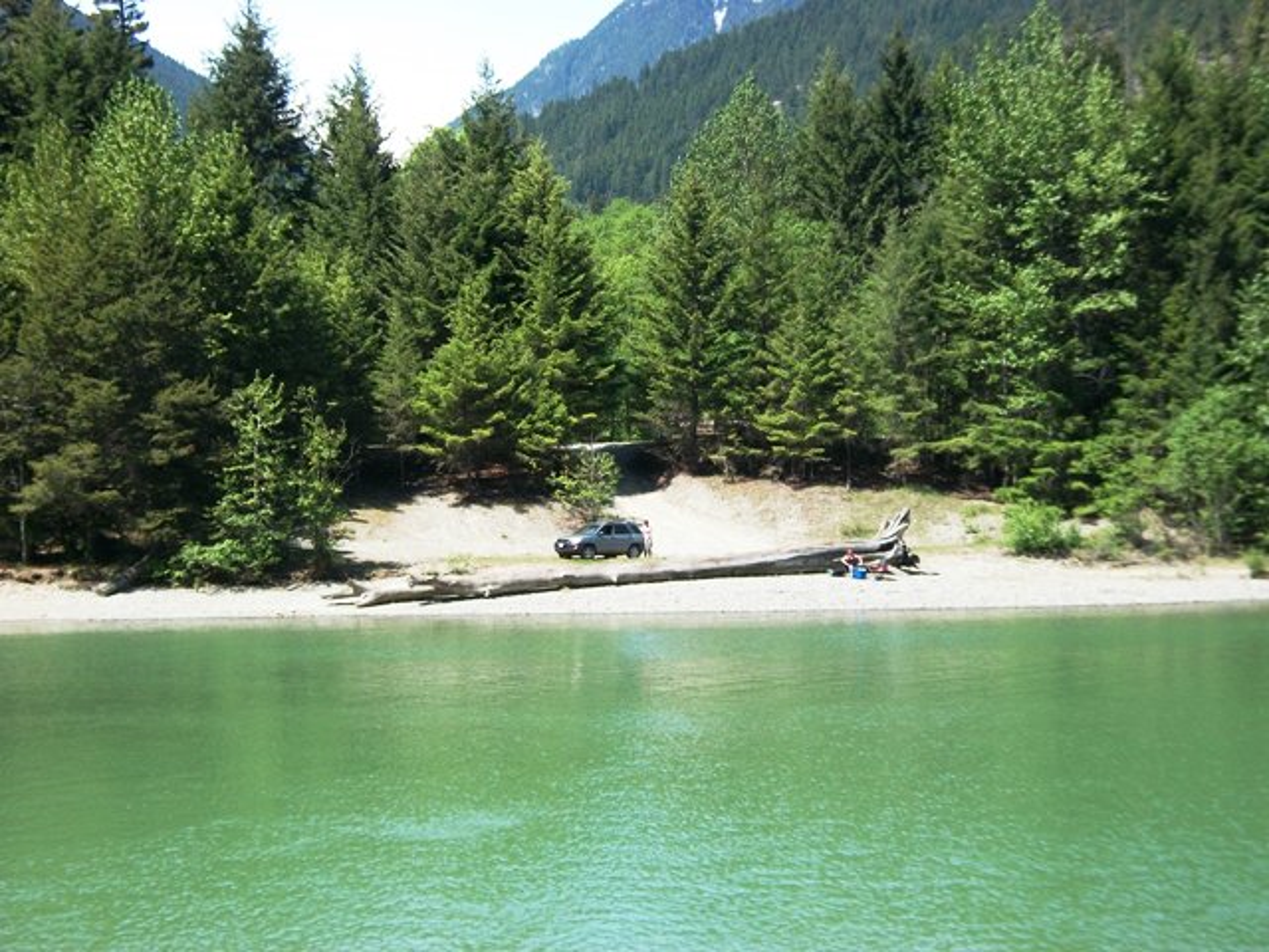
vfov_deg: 23.7
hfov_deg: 31.2
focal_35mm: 62
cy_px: 476
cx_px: 634
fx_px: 2273
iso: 80
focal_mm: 11
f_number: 4.1
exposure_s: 1/400
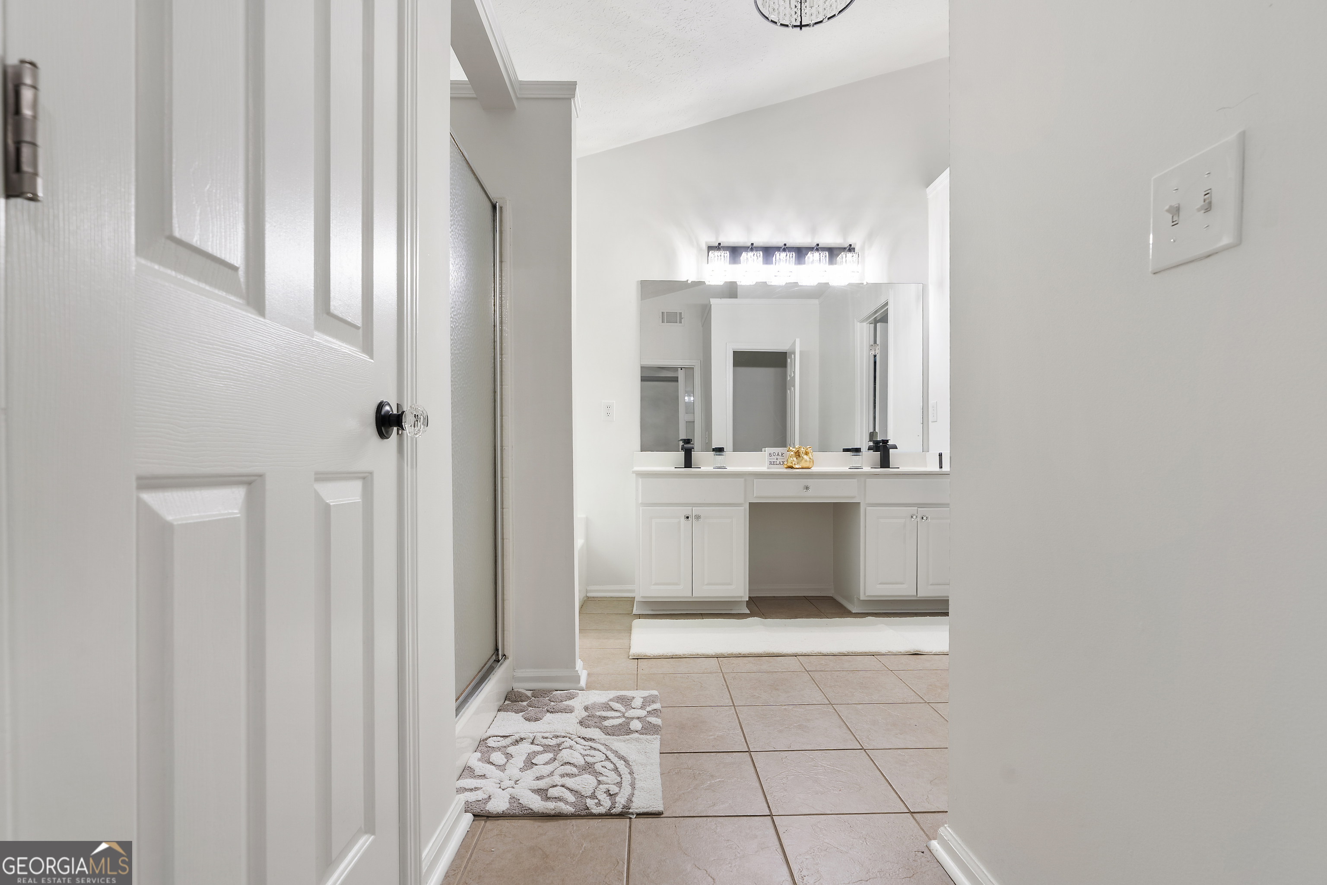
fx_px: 590
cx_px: 664
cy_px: 442
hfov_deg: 96.7
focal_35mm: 16
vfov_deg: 73.8
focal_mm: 16
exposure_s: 1/3
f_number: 7.1
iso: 160
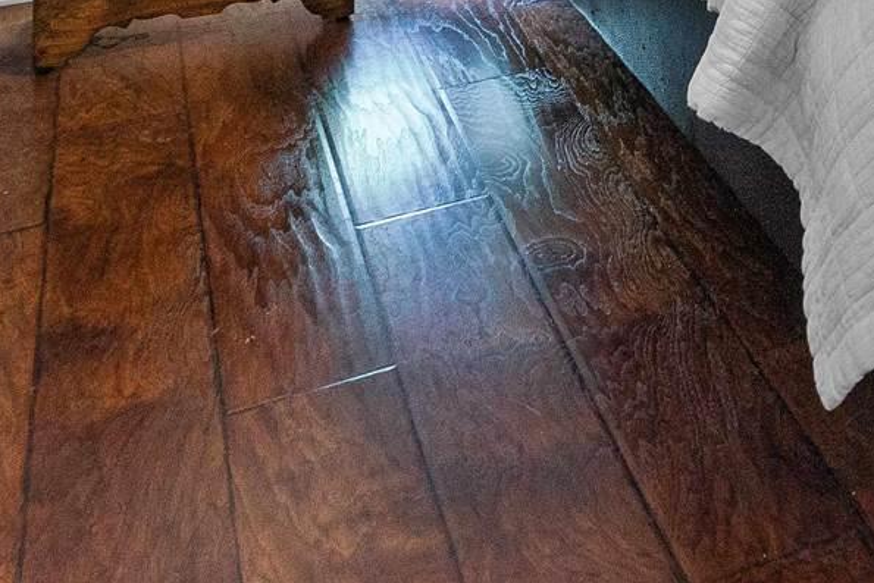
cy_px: -331
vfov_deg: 18.9
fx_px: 1505
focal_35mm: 62
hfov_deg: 24.6
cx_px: 1328
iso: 500
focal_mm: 12
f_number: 9
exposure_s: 1/2.5
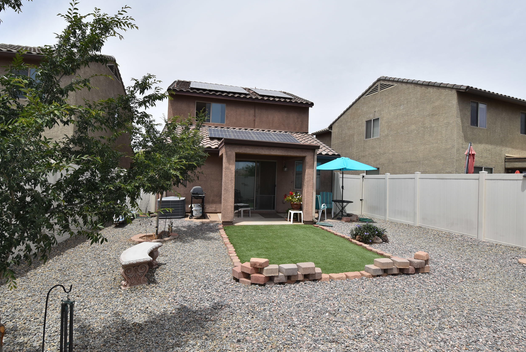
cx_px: 260
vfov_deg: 67.5
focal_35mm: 18
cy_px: 172
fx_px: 263
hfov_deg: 89.9
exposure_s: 1/400
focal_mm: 10
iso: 200
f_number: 10
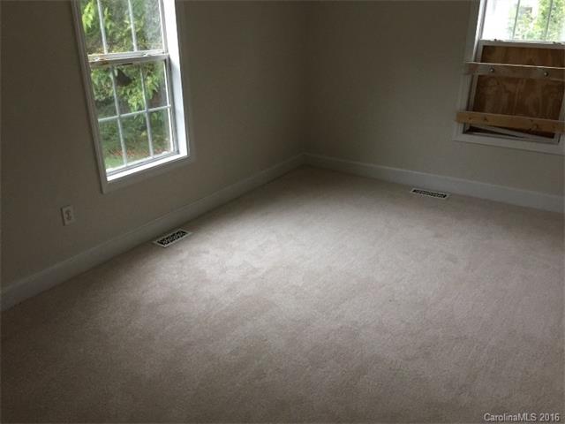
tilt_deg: -21.4
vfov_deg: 48.2
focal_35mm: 29
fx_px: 473
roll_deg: -0.9
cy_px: 212
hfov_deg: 61.7
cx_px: 282
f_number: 2.2
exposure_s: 1/15
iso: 125
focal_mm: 4.15
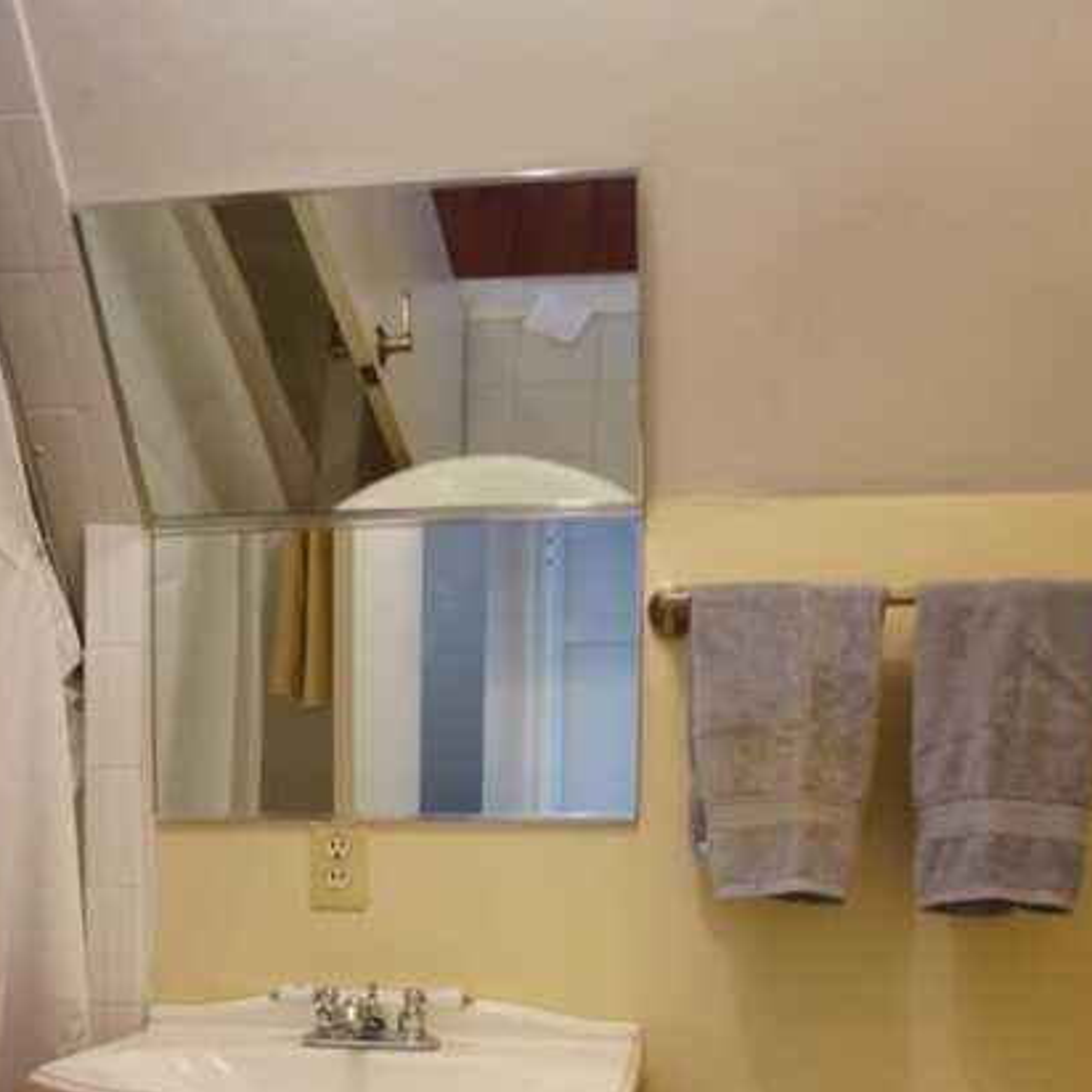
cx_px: 478
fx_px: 1356
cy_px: 973
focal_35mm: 38
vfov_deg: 40.7
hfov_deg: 43.8
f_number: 3.5
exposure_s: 1/8
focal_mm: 16
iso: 100
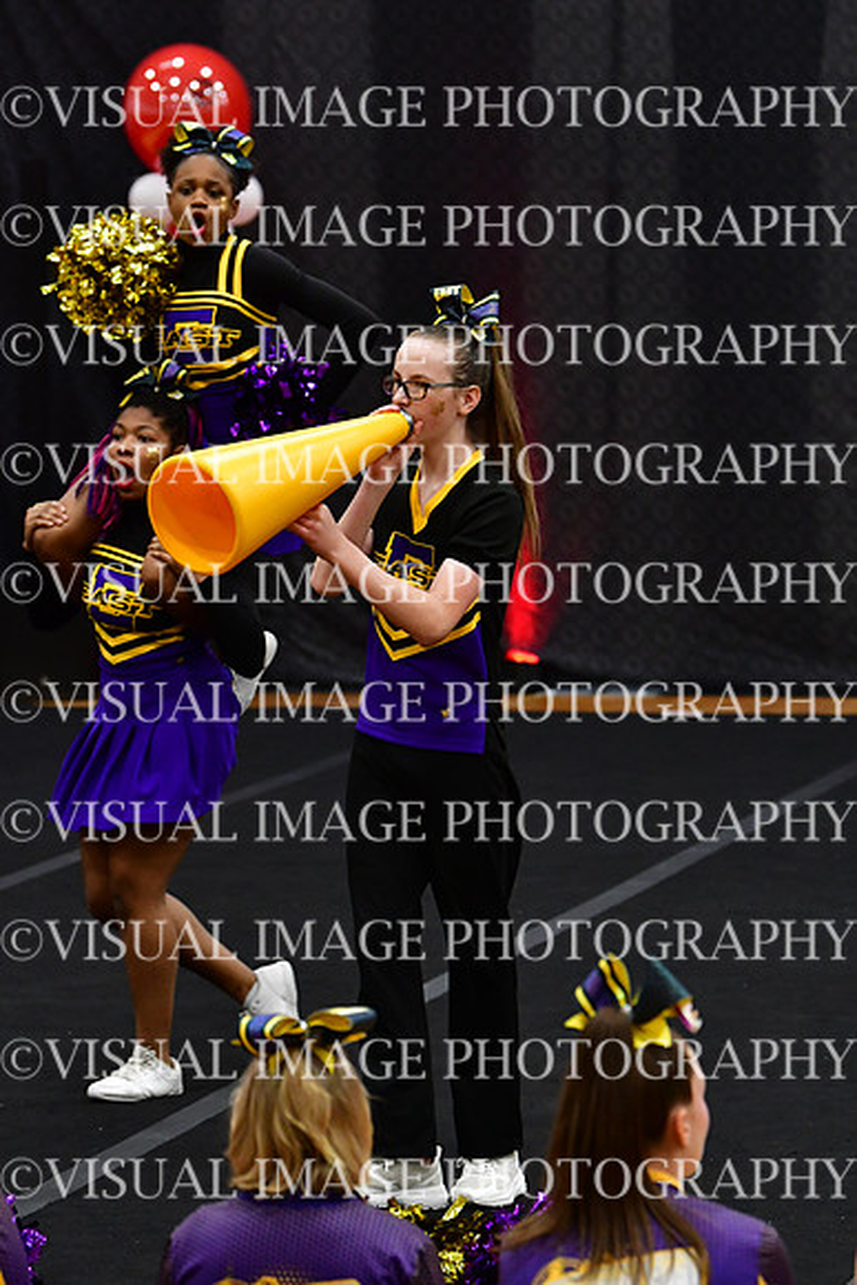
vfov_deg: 10.5
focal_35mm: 195
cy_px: 642
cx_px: 428
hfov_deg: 7.0
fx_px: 6958
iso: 4000
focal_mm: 130
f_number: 4
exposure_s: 1/500
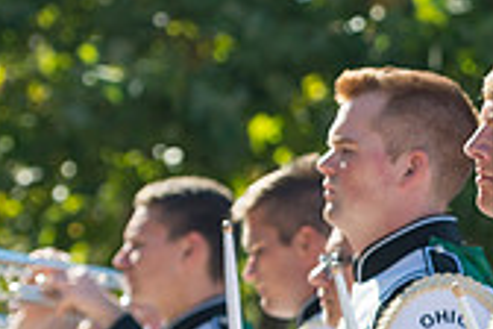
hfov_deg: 5.8
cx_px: 716
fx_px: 4834
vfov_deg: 3.9
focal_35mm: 353
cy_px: 226
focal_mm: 102
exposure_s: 1/1000
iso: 200
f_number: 4.5
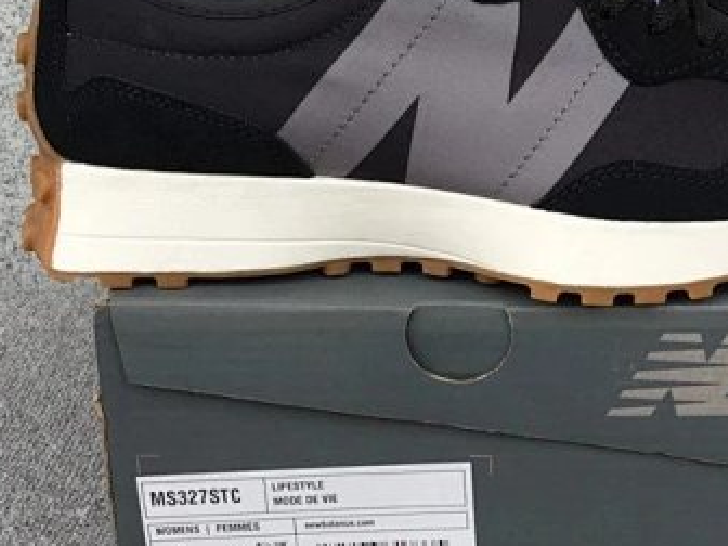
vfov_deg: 24.8
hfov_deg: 32.5
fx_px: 1241
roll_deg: +0.1
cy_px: 212
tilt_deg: -18.8
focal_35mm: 59
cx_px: 466
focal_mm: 3.3
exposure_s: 1/100
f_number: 2.4
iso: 25
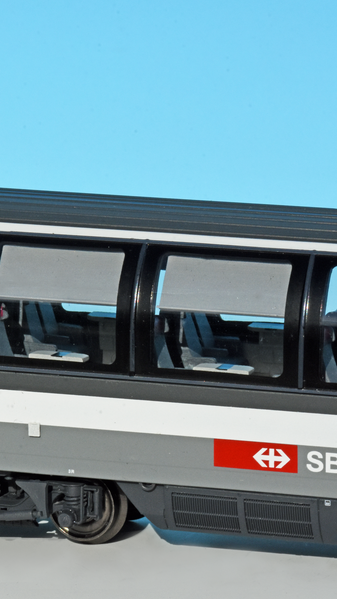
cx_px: 34
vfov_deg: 8.7
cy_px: 299
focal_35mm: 248
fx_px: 3937
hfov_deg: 4.9
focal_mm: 105
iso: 800
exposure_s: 1/640
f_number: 29
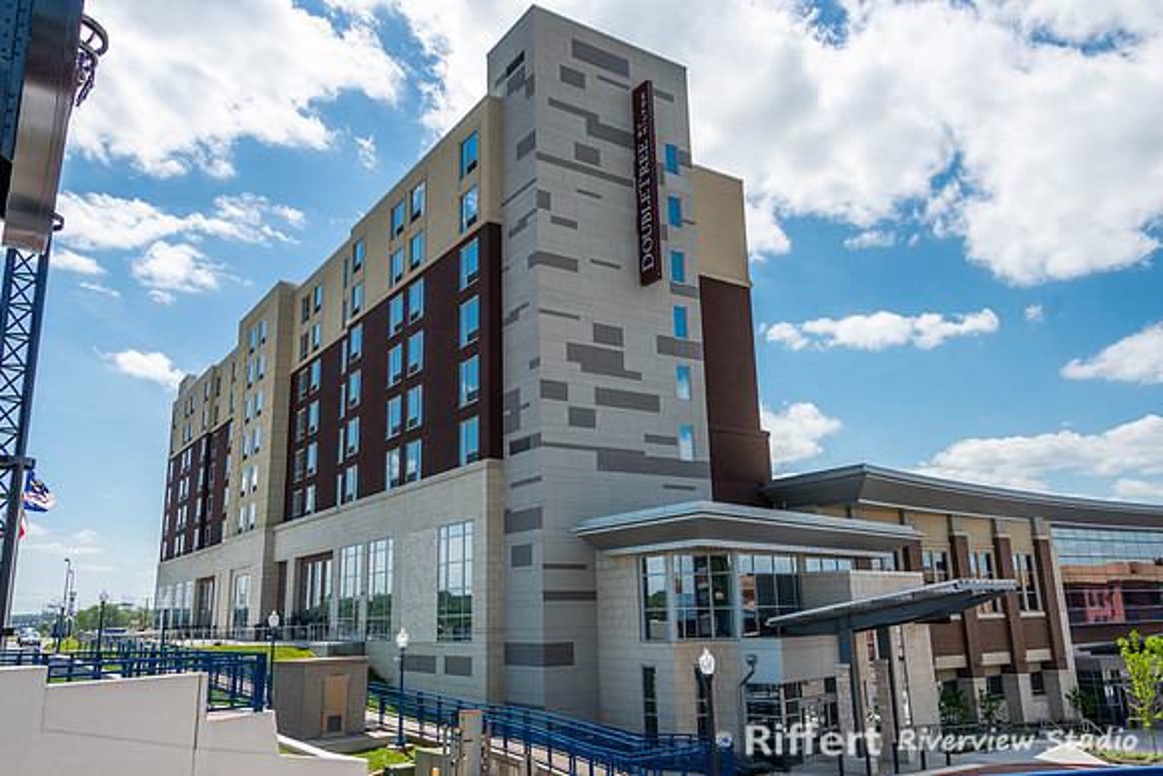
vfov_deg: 46.4
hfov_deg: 65.5
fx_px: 905
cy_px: 388
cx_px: 582
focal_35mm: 28
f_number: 9
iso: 100
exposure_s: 1/320
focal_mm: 28
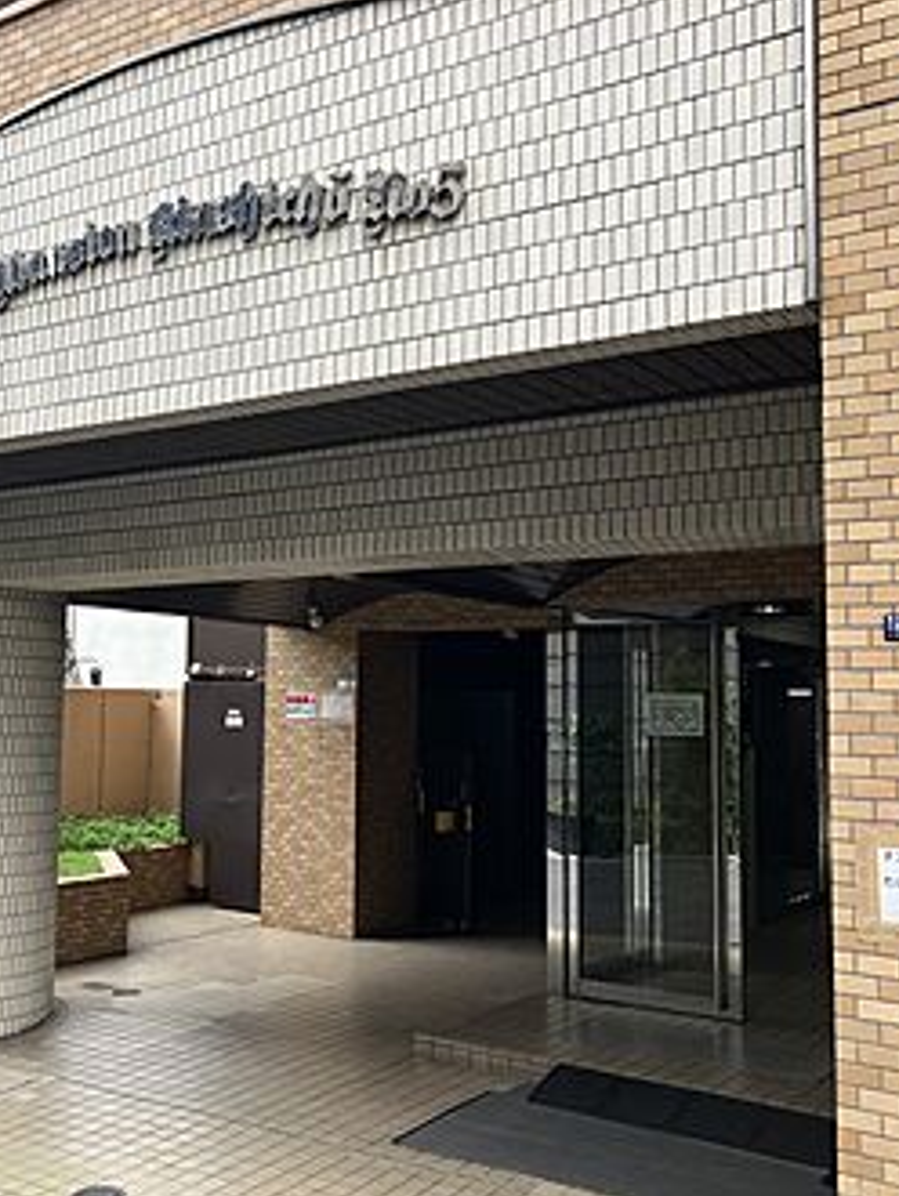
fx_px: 1314
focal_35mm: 38
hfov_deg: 37.1
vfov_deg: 48.9
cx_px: 257
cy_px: 594
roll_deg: -2.2
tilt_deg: +5.2
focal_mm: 3.99
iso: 25
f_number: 1.8
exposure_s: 1/163
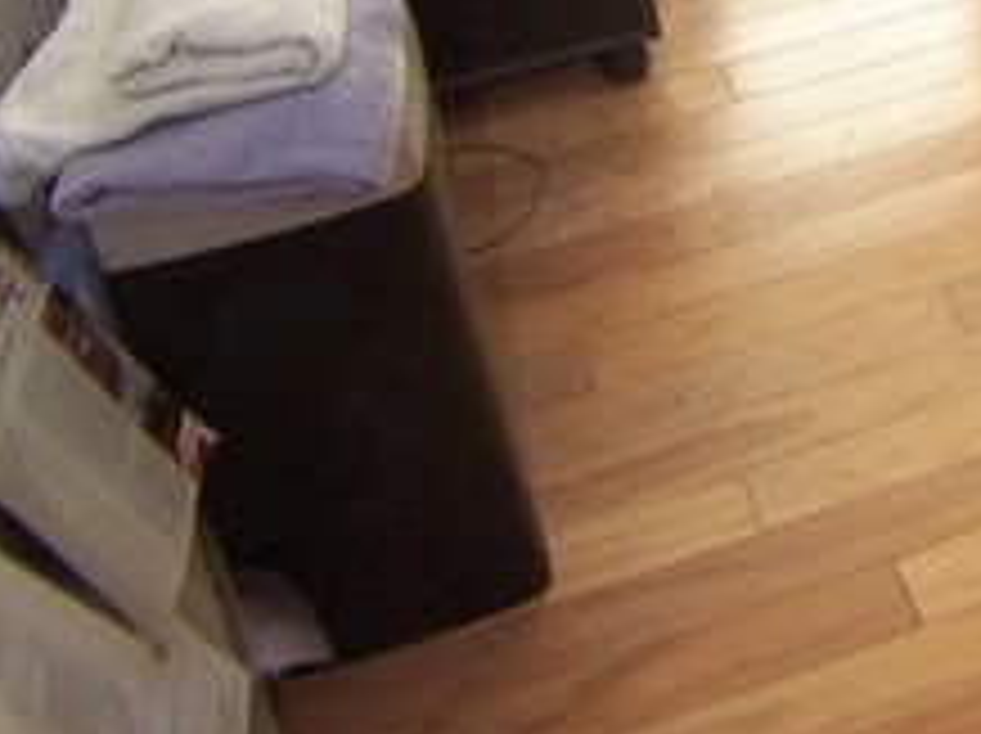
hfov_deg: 18.8
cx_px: 1287
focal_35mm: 97
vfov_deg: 14.3
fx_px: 2746
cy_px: -329
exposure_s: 1/60
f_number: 2.8
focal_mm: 5.5
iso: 140
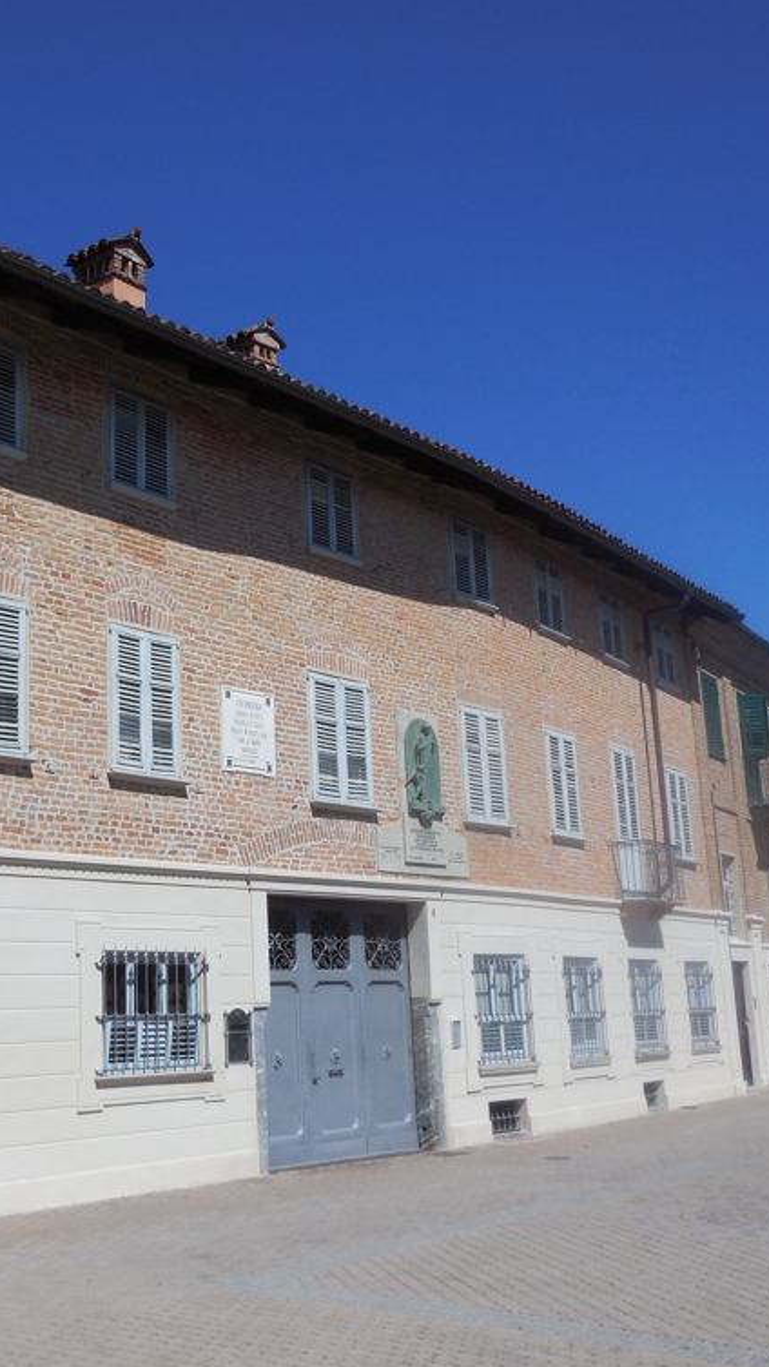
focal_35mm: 37
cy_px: 691
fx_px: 1342
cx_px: 185
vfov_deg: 54.0
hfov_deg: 31.4
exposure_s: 1/800
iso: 125
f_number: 6.2
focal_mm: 4.5
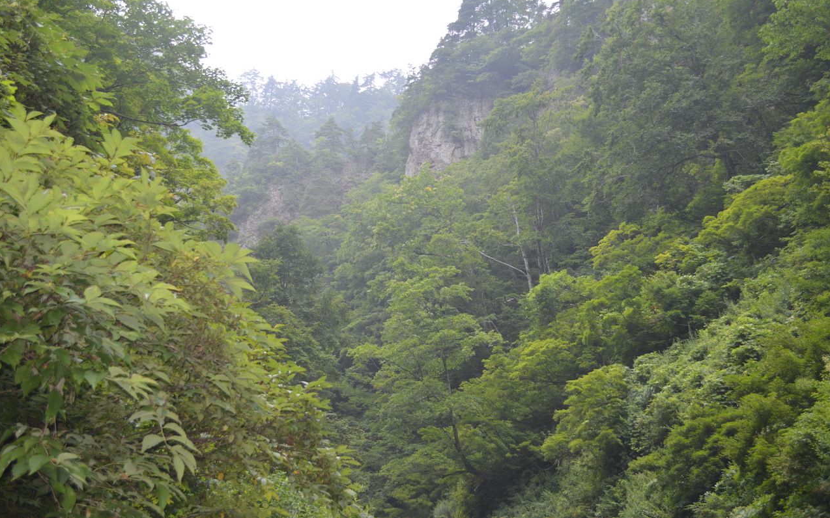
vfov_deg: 28.9
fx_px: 1007
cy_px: 242
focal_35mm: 45
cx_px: 414
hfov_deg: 44.8
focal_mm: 29
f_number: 4.5
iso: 360
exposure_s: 1/125
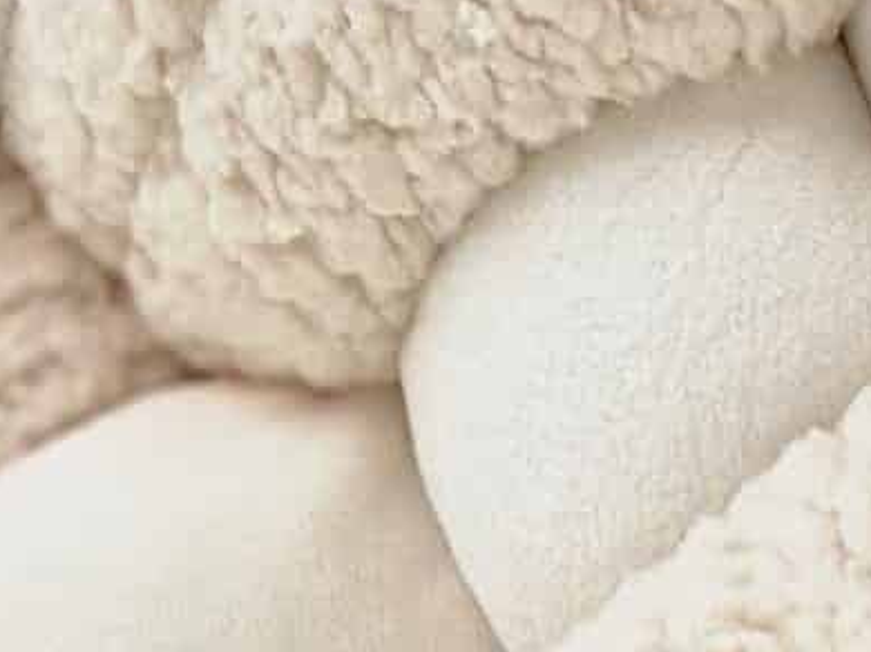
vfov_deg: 8.3
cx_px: 1385
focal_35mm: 170
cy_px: 1279
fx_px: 4275
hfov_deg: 11.1
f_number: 1.8
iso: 250
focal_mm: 5.4
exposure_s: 1/100
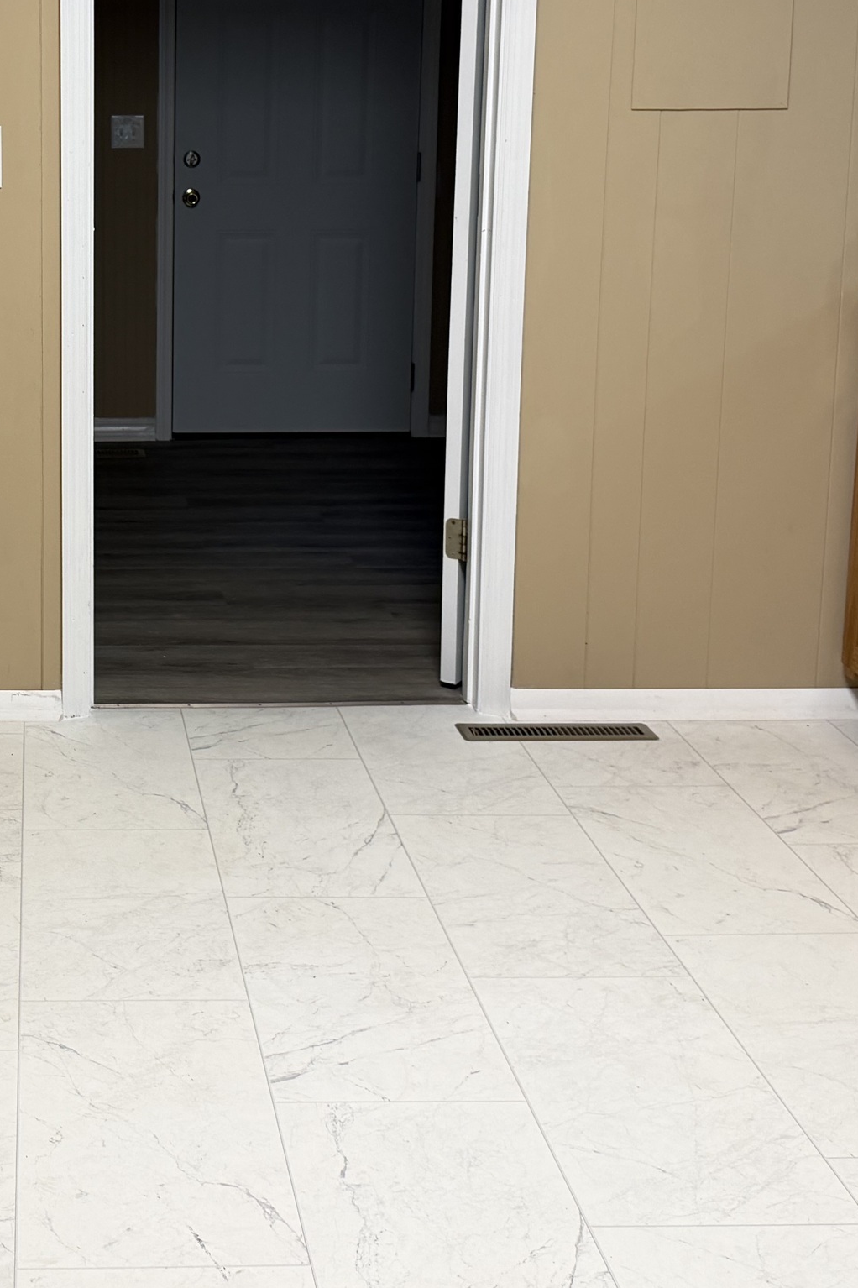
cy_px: 355
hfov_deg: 26.0
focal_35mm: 50
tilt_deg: -7.3
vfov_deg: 38.8
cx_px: 75
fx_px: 1788
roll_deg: +0.2
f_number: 1.78
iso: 160
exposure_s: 1/120
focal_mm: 6.76
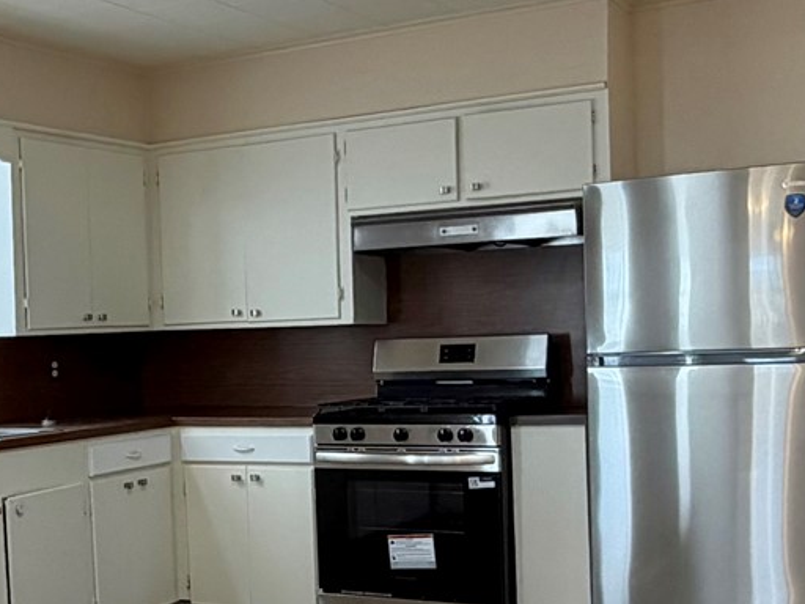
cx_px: 230
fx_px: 1302
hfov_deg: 33.8
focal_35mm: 56
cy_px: 415
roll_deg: +1.7
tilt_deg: -4.4
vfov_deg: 25.9
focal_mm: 2.22
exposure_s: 1/120
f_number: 2.2
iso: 160
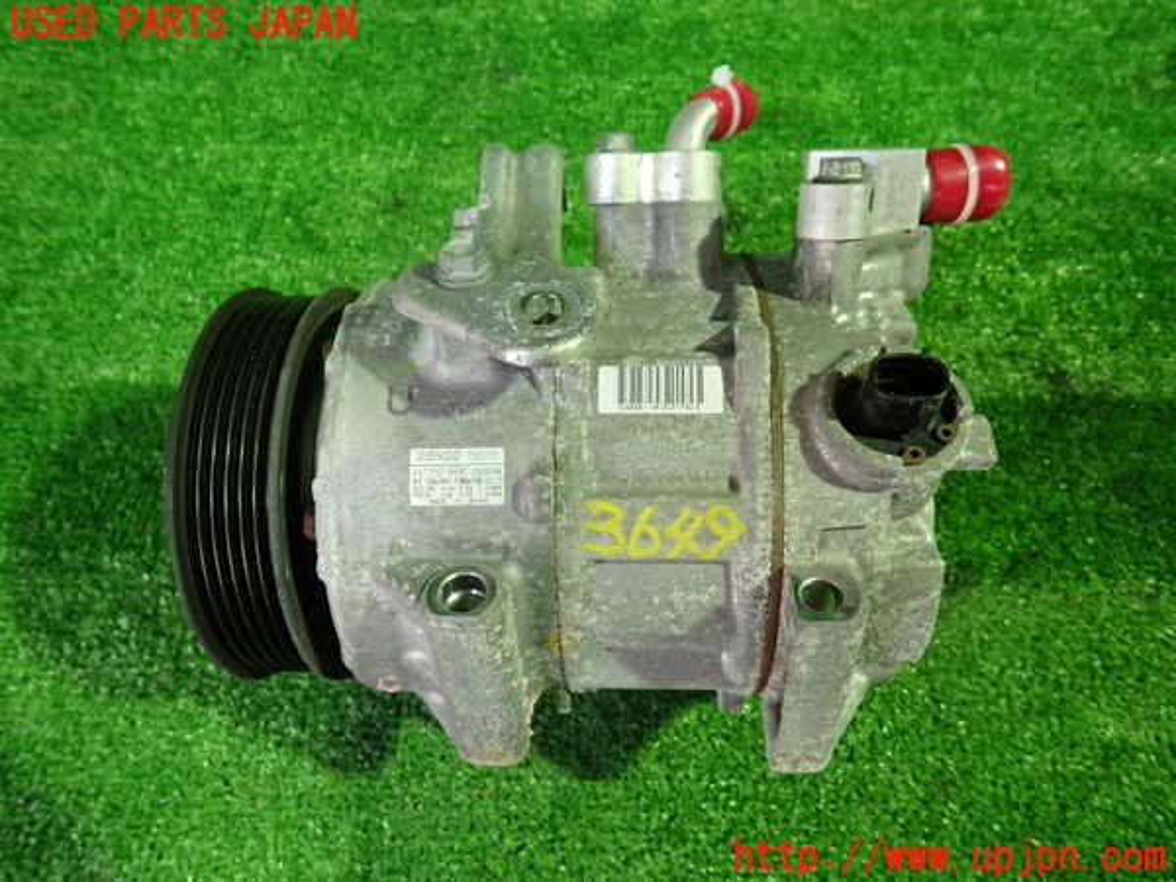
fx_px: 849
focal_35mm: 25
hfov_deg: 69.4
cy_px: 441
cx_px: 588
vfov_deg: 54.9
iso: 400
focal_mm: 4.5
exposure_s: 1/30
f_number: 2
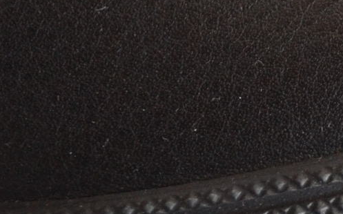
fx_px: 1457
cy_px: 118
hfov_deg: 12.5
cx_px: 562
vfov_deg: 8.4
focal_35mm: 156
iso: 800
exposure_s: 1/60
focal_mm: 22
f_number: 3.8
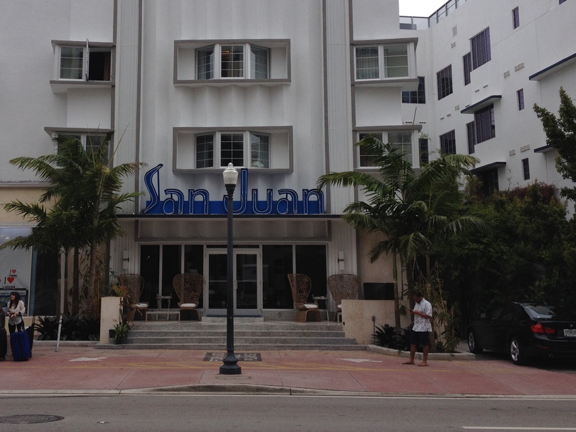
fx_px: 815
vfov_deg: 29.5
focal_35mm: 49
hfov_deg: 38.7
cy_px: 148
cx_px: 219
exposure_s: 1/1062
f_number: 2.4
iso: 50
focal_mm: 4.28
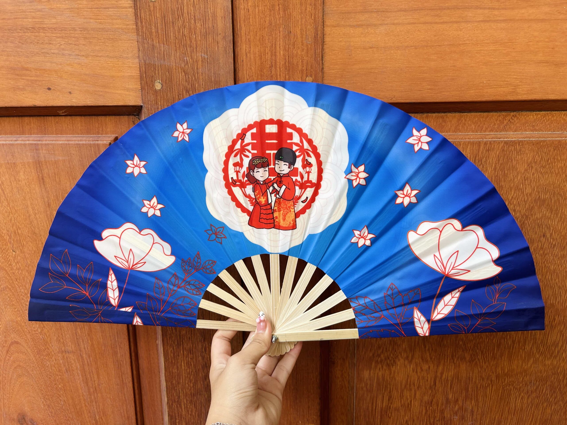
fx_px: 426
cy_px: 212
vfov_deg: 53.1
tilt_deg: -11.7
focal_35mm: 26
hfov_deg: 67.3
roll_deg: +0.7
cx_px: 284
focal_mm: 5.7
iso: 50
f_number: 1.5
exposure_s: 1/387
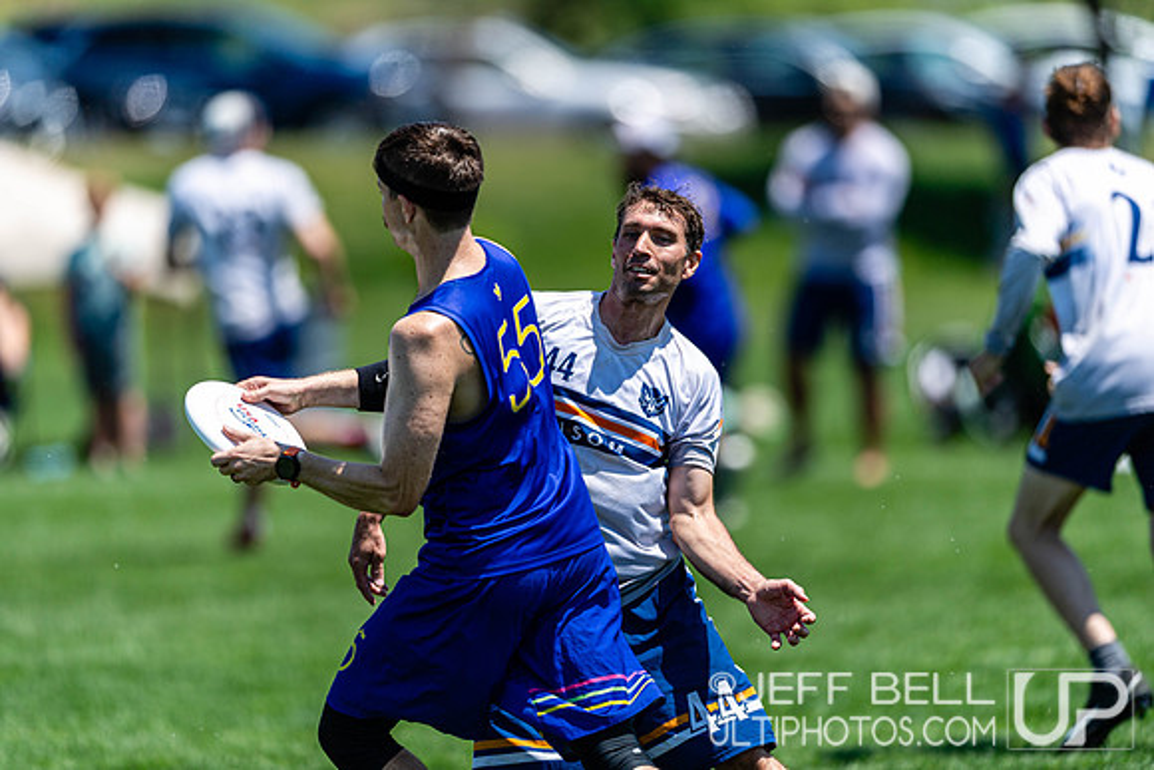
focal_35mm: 400
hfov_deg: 5.2
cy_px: 385
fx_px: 12825
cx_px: 577
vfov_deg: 3.4
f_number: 2.8
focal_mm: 400
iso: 125
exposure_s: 1/2500
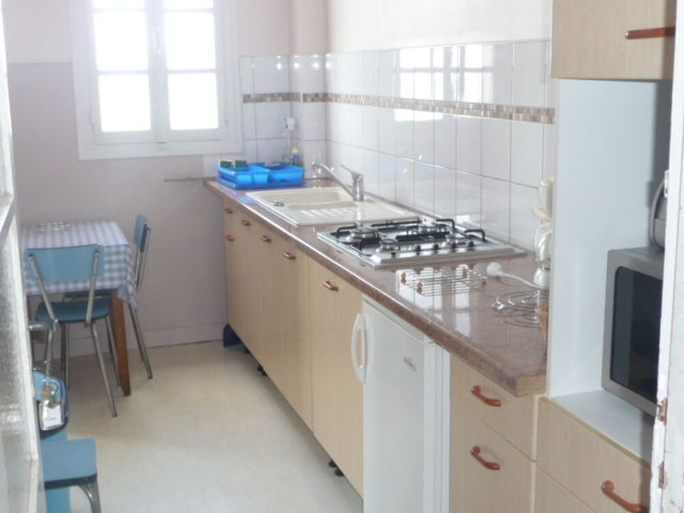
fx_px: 909
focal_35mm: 46
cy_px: 256
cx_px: 342
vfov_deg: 31.5
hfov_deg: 41.2
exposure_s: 1/30
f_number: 3.3
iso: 125
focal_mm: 4.7
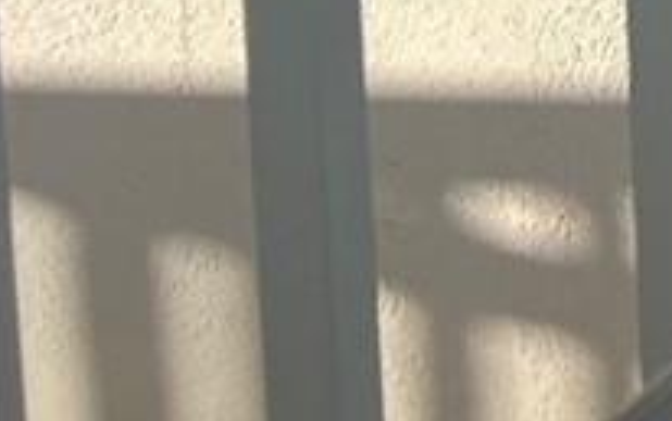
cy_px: -1061
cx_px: 2600
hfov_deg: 7.4
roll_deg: -0.3
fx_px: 3921
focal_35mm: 214
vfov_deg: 5.6
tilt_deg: -6.0
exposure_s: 1/866
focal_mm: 5.7
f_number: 1.5
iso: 50
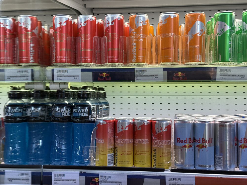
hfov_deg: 39.7
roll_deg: -0.9
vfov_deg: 30.3
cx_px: 124
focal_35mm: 48
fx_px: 343
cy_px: 92
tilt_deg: +1.9
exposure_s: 1/152
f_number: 1.78
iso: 50
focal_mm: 6.76
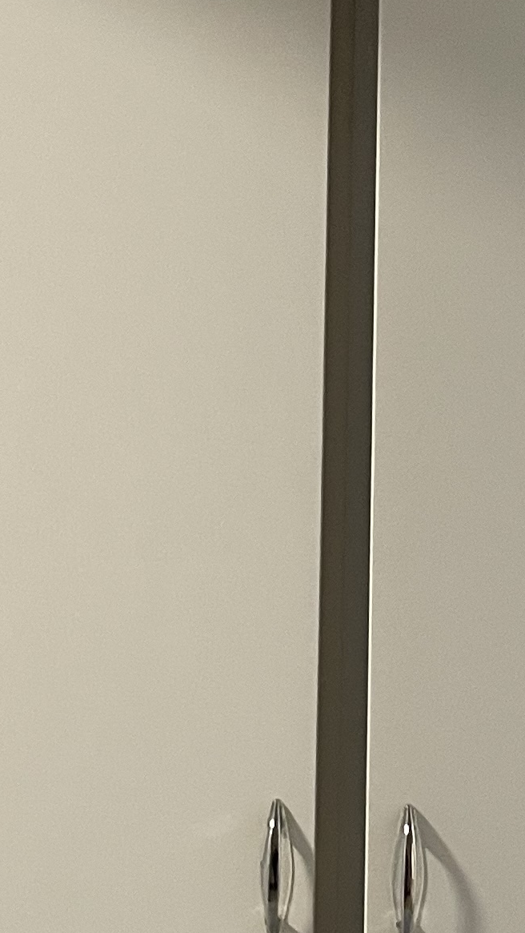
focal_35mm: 98
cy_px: 540
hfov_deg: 12.3
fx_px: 2423
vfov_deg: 21.8
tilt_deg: -6.5
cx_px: 368
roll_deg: -0.8
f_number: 1.6
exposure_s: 1/50
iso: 200
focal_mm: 4.2
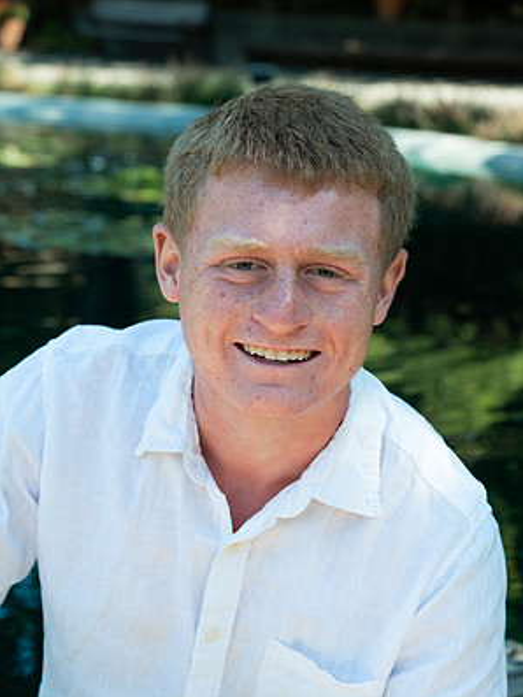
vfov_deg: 26.7
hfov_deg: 20.2
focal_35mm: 73
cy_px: 367
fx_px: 1470
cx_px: 262
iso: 800
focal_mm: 67
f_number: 6
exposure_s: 1/800
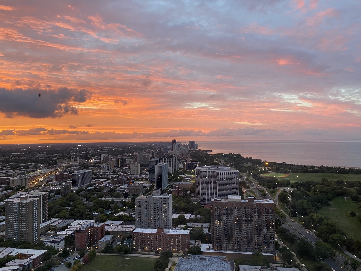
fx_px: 271
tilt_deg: +0.8
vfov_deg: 53.1
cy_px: 136
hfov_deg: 67.3
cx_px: 180
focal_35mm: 26
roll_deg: +0.6
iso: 125
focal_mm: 4.25
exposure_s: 1/60
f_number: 1.8
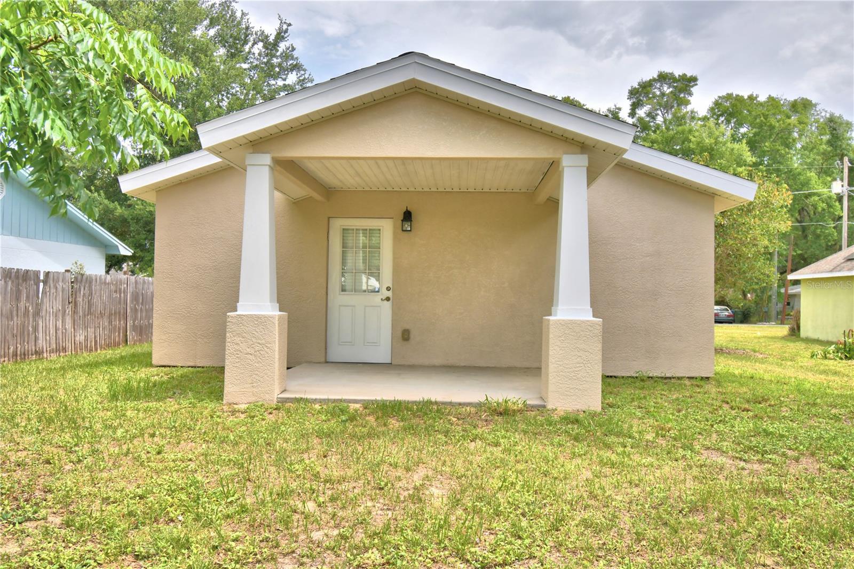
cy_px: 284
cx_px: 427
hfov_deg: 61.9
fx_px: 711
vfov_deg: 43.6
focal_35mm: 30
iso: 110
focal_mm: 20
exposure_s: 1/500
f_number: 5.6
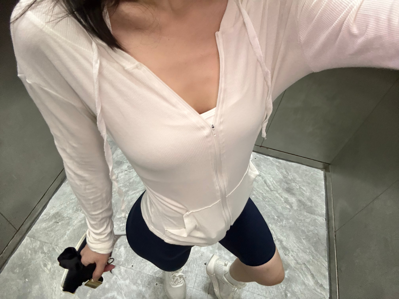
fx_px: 265
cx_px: 200
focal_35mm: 23
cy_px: 150
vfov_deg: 58.9
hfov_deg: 73.9
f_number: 1.9
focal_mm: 2.69
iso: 640
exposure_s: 1/25
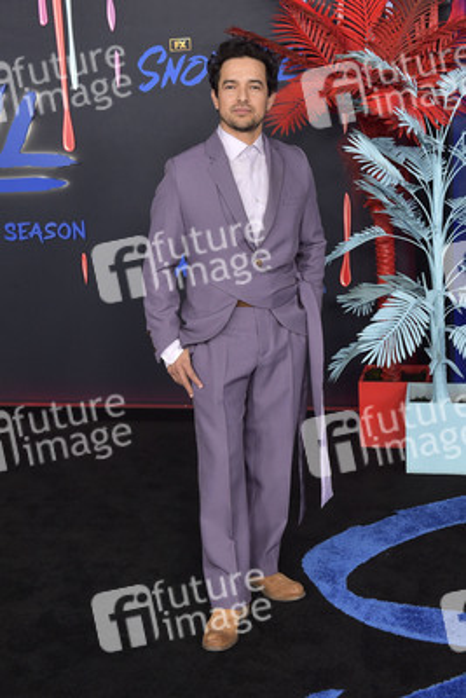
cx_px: 233
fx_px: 931
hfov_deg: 28.1
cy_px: 349
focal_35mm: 48
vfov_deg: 41.1
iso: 2000
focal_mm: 48
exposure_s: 1/250
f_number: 6.3
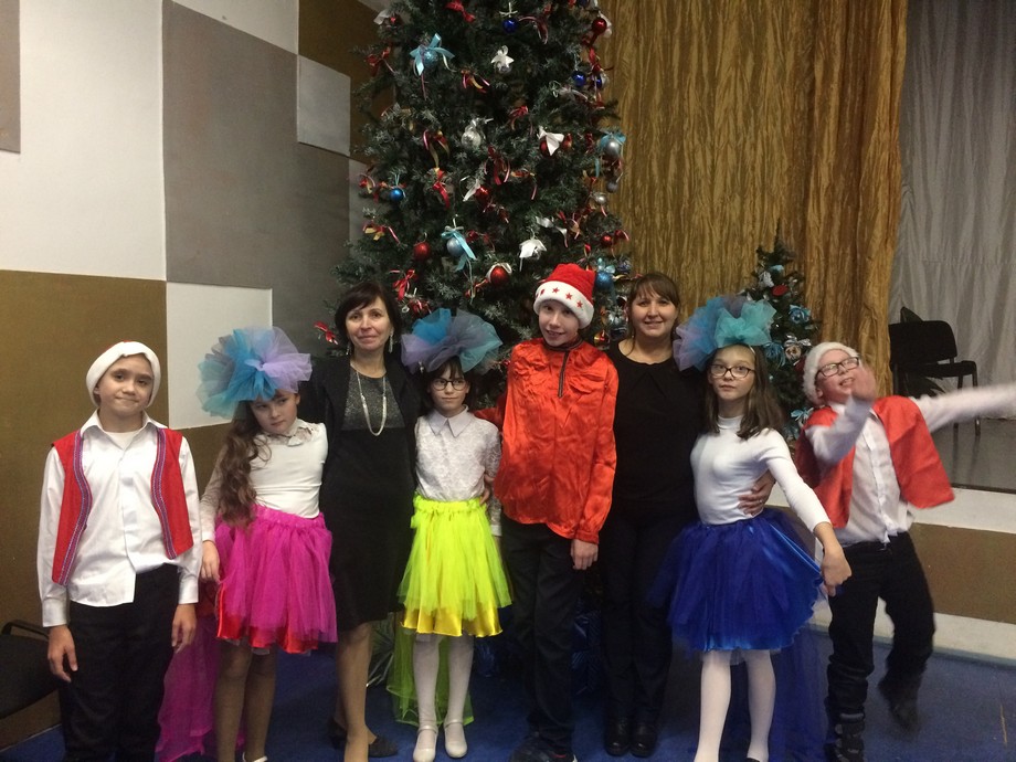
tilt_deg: -4.6
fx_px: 851
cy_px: 381
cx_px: 508
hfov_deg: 61.7
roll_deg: -1.0
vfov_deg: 48.2
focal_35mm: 29
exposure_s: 1/20
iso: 250
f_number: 2.2
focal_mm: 4.15
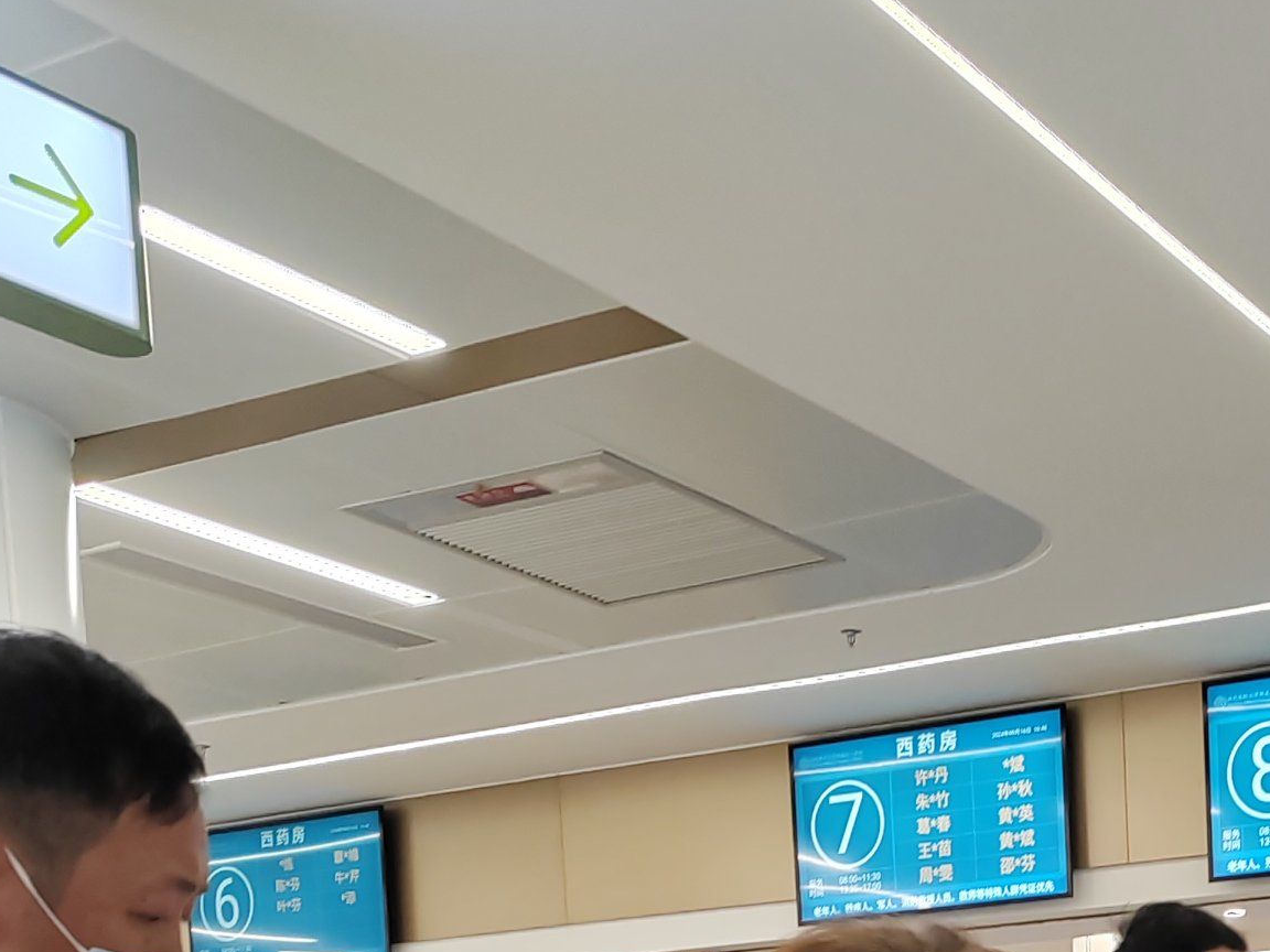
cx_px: 1061
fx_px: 2348
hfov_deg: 29.4
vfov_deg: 20.0
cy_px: 1405
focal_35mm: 64
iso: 400
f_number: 1.9
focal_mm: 5.52
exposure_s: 1/100
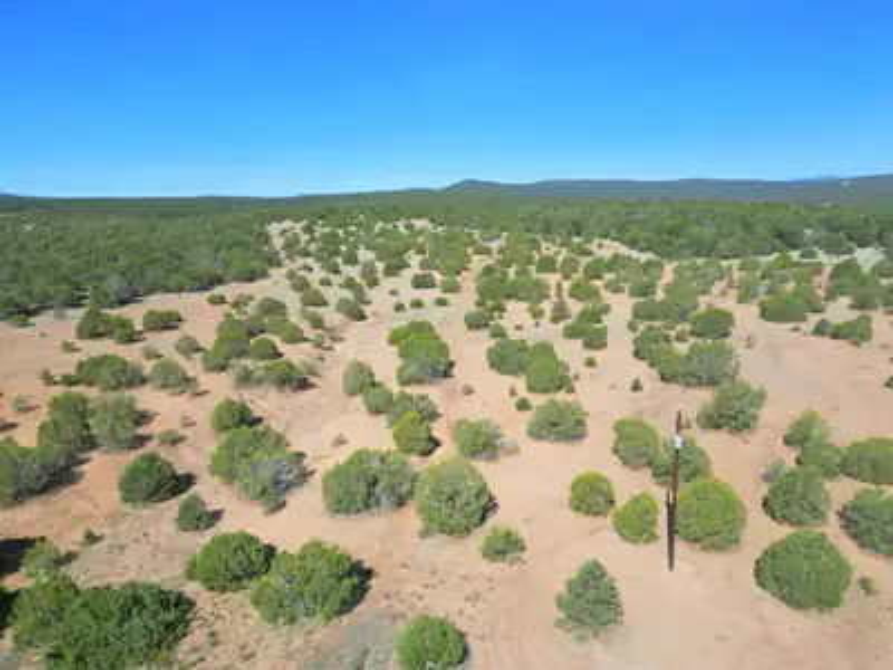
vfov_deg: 56.8
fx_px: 619
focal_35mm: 24
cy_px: 335
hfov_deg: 71.6
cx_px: 446
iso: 100
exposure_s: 1/2500
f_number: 1.7
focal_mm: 6.72
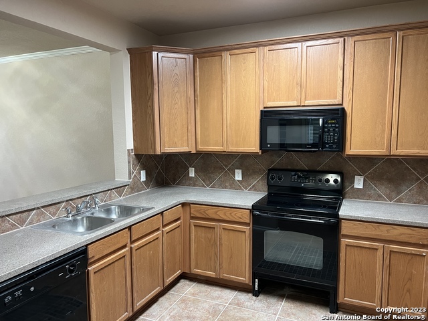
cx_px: 214
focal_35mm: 26
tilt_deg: -6.3
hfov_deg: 67.3
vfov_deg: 53.1
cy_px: 160
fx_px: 321
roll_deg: +0.6
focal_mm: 5.7
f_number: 1.5
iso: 200
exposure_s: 1/60
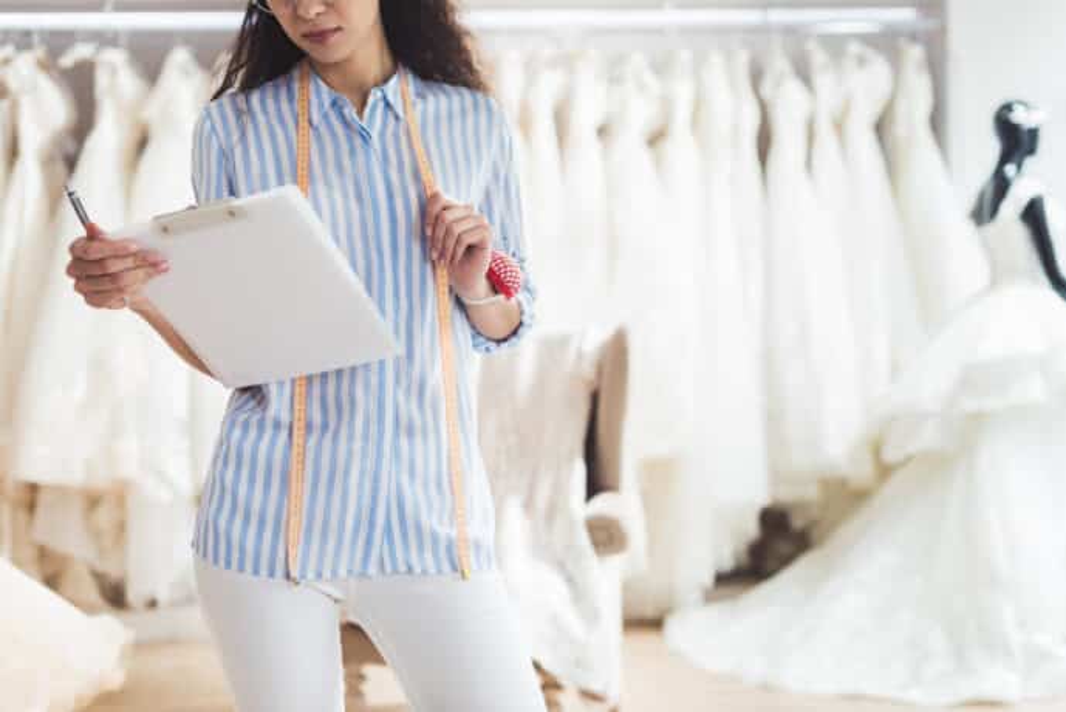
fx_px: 1481
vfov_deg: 27.0
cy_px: 356
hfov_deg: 39.6
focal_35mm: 50
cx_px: 533
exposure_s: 1/200
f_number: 2.8
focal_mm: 50
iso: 500
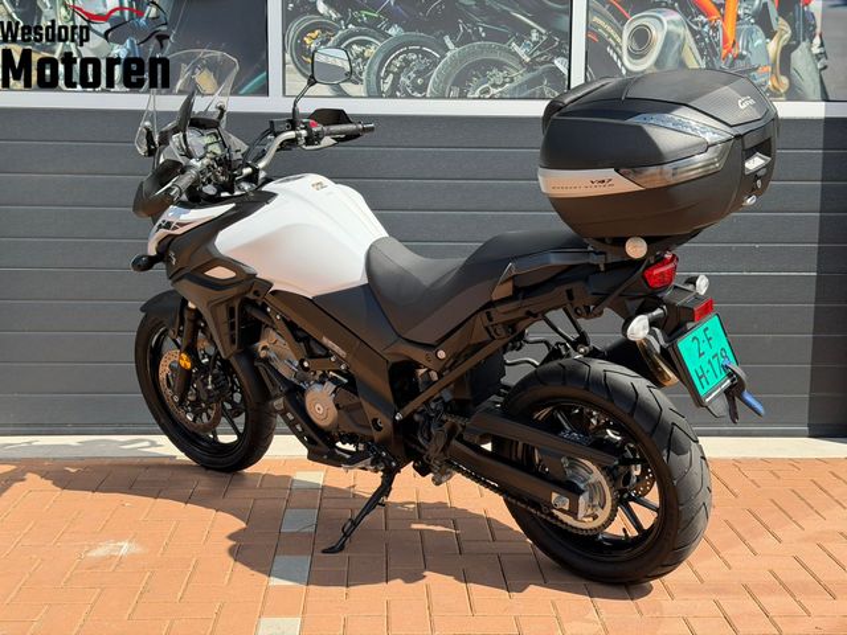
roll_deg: -0.5
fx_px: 1174
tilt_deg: -7.9
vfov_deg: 30.3
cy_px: 318
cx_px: 424
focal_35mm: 48
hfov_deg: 39.7
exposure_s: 1/2667
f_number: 1.78
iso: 80
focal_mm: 6.76
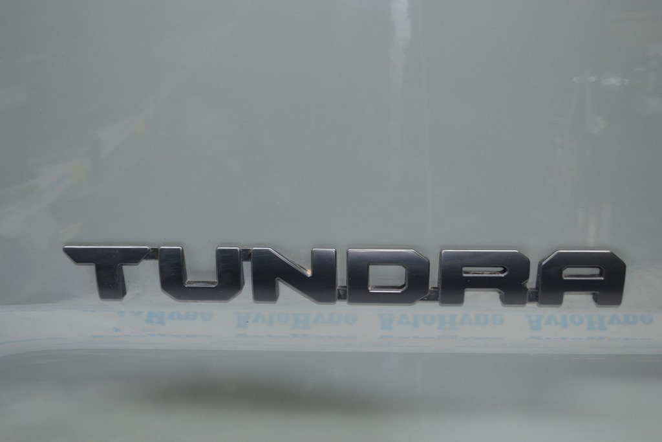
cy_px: 221
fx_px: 717
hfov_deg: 49.5
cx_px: 331
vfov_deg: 34.2
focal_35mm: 39
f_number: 4.2
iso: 800
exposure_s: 1/60
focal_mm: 26
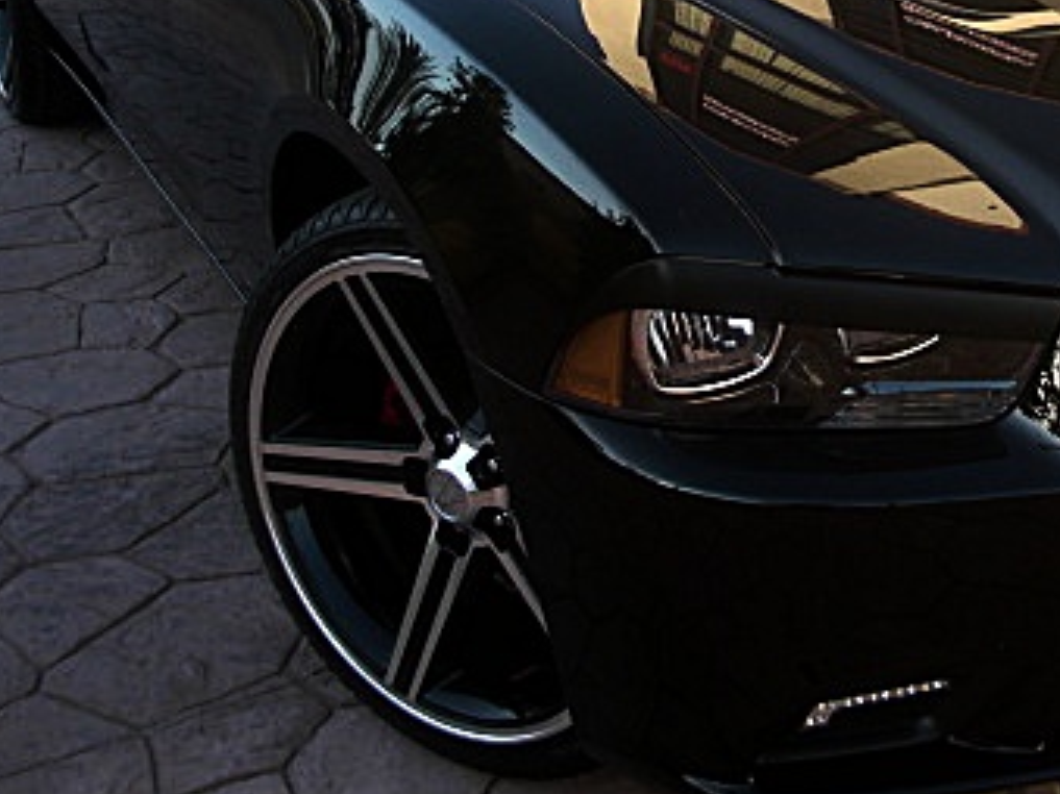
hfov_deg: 27.9
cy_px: 103
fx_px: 2082
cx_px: 879
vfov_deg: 21.2
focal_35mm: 68
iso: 50
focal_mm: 6.3
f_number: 2.8
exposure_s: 1/125
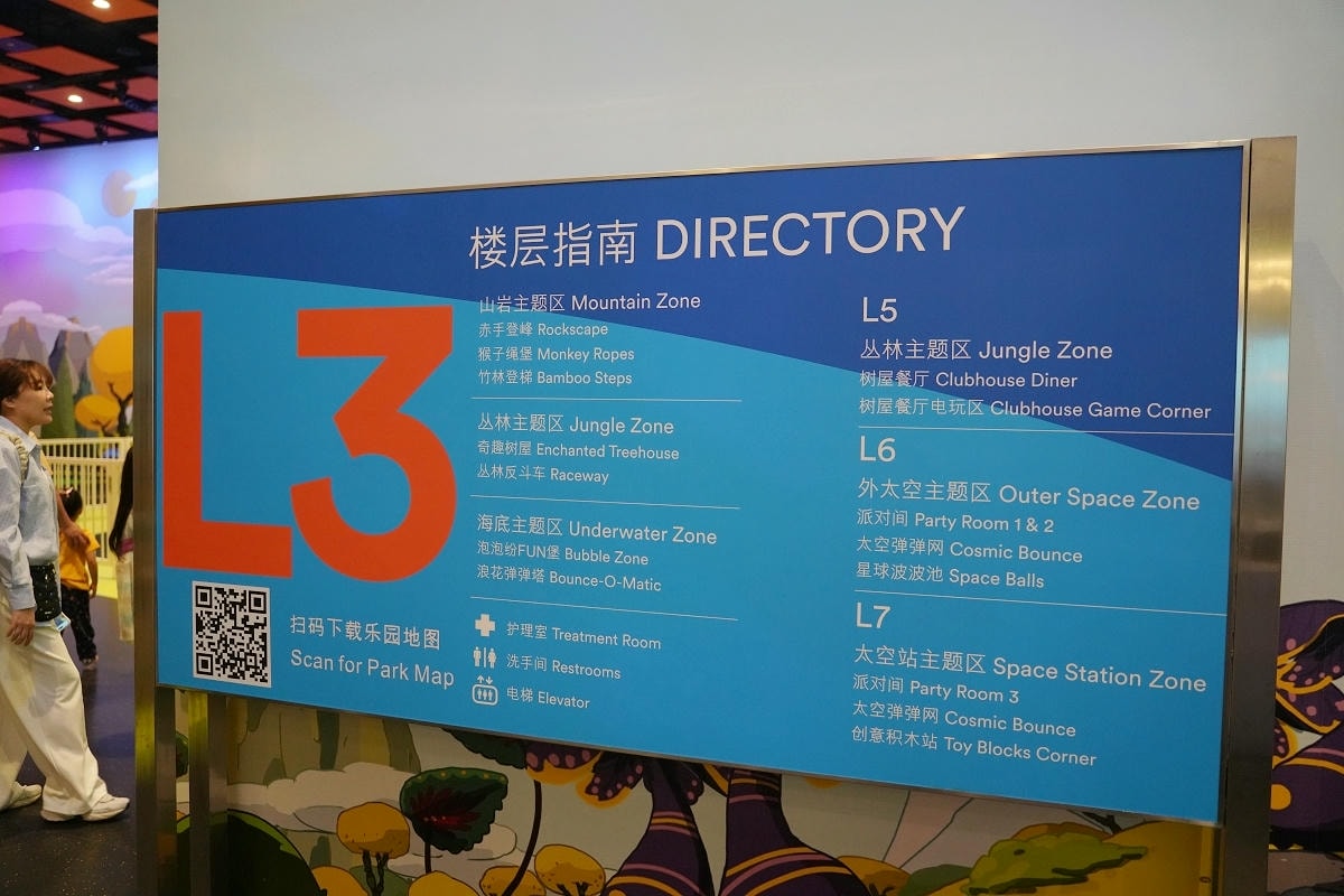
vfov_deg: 42.3
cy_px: 448
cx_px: 672
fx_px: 1157
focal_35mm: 31
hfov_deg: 60.3
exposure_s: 1/160
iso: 3200
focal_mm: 31
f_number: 2.8
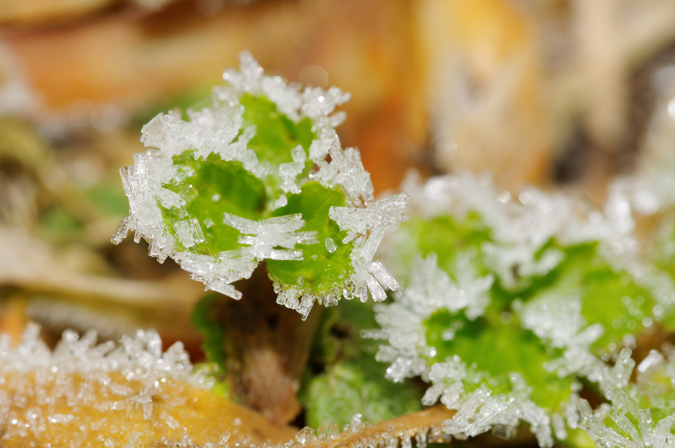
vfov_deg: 8.7
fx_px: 2950
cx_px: 338
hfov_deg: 13.1
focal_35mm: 158
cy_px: 224
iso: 200
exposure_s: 1/125
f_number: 11
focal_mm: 105
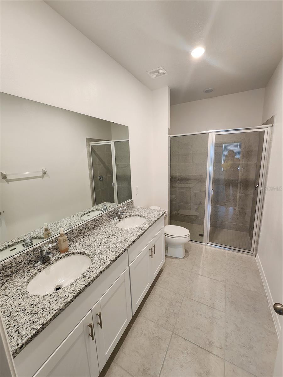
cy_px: 188
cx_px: 142
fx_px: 142
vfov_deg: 106.2
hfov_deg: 89.9
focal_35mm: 13
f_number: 2.2
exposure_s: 1/60
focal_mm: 2.2
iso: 250
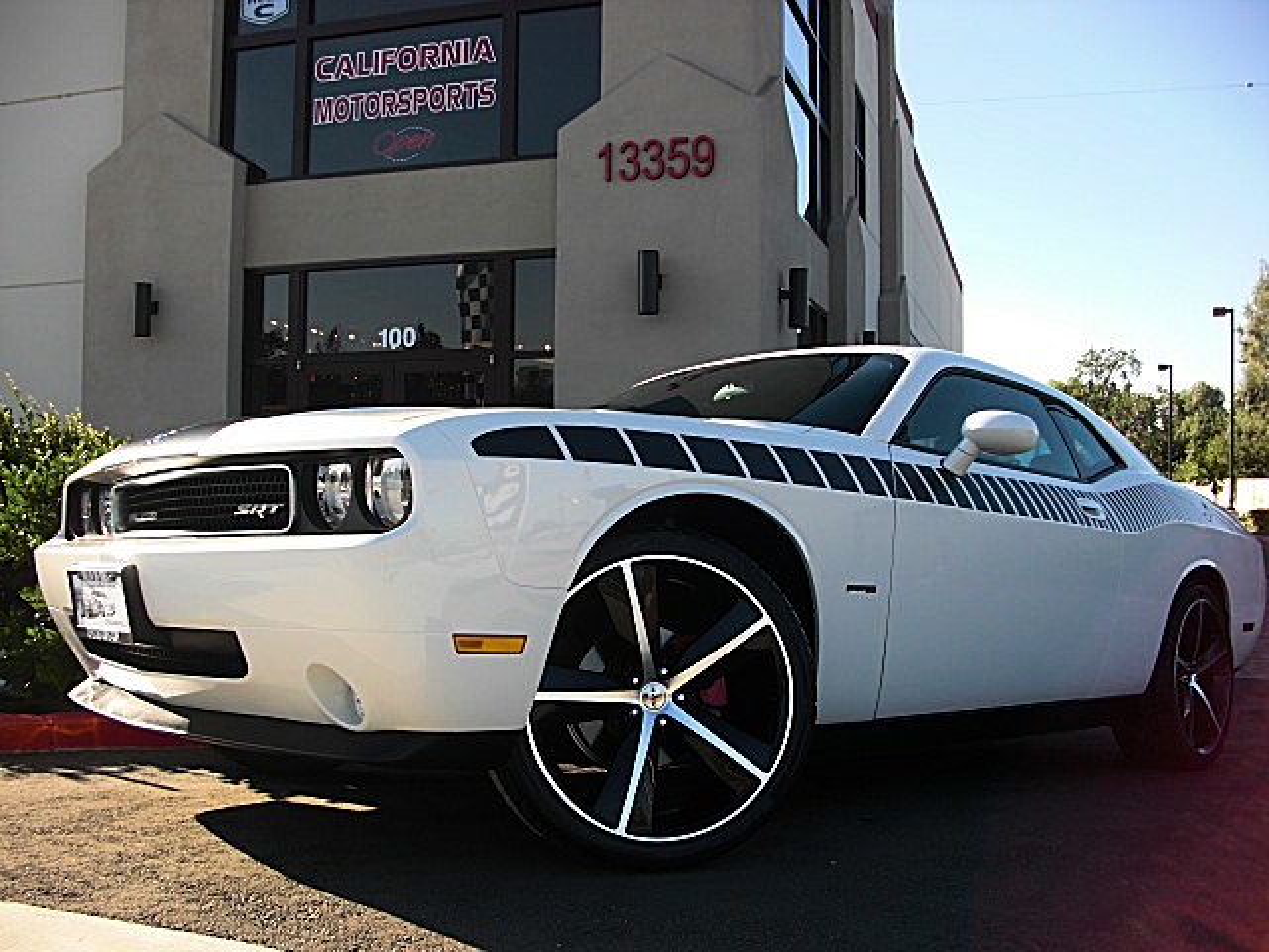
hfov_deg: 51.4
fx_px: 1320
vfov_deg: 39.7
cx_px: 634
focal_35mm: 36
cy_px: 476
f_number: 2.8
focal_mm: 6.3
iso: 50
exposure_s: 1/400
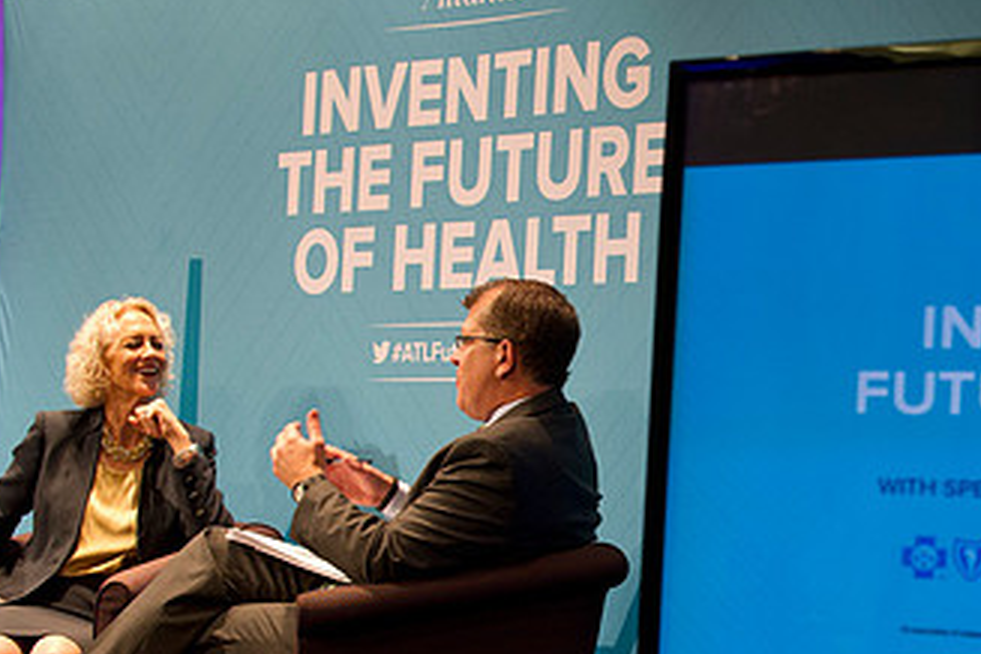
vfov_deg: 11.0
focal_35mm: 124
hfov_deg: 16.4
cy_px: 489
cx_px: 750
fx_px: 3379
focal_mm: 70
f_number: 4
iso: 2500
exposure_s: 1/80
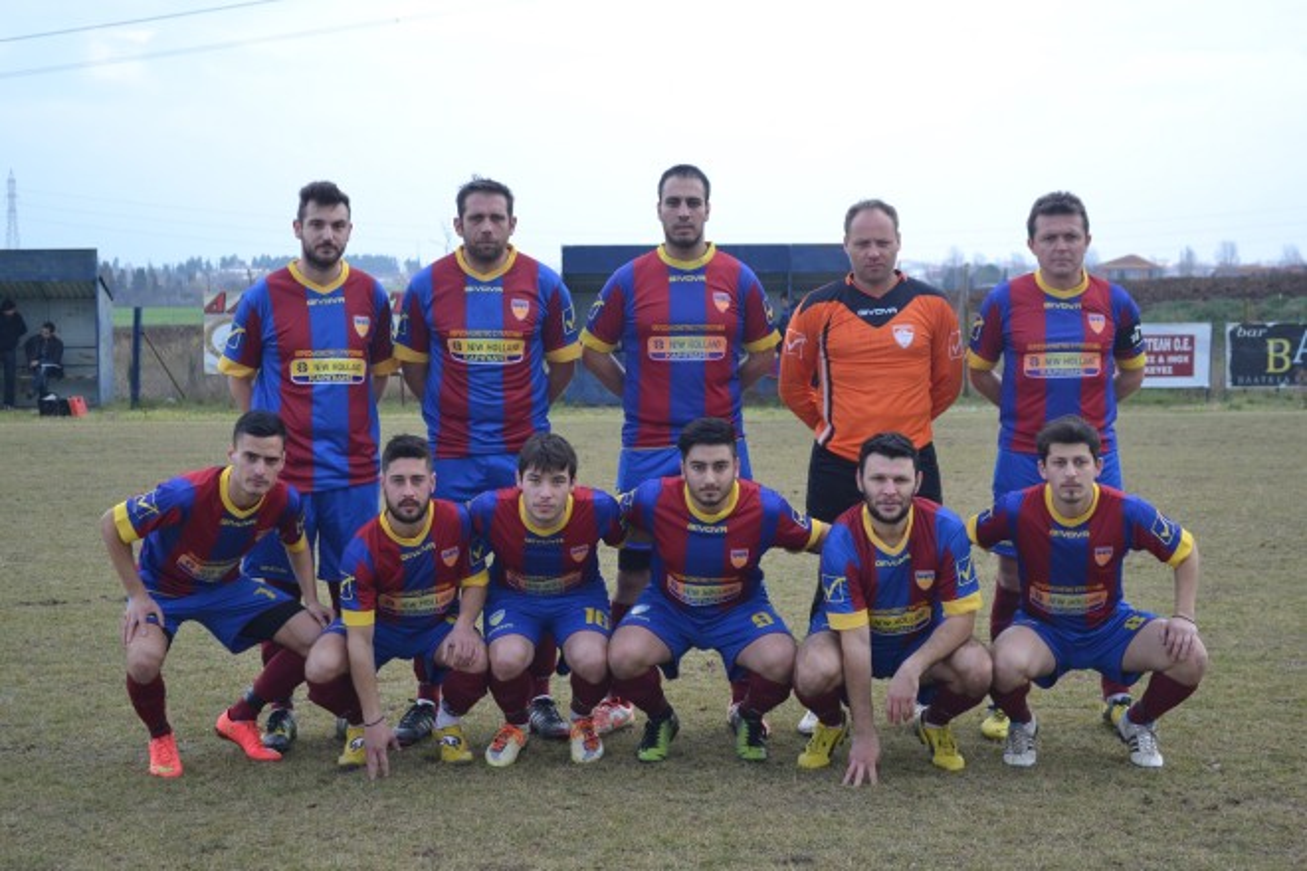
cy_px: 436
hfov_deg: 31.9
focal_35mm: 63
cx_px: 654
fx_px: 2287
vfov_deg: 21.6
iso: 560
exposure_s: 1/500
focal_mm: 42
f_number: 5.3
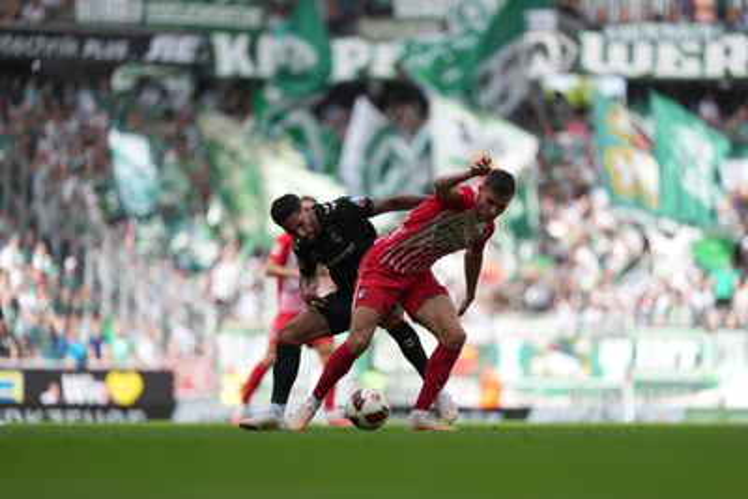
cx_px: 374
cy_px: 250
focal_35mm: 300
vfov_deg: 4.6
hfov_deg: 6.9
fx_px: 6235
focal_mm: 300
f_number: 2.8
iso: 640
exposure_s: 1/4000
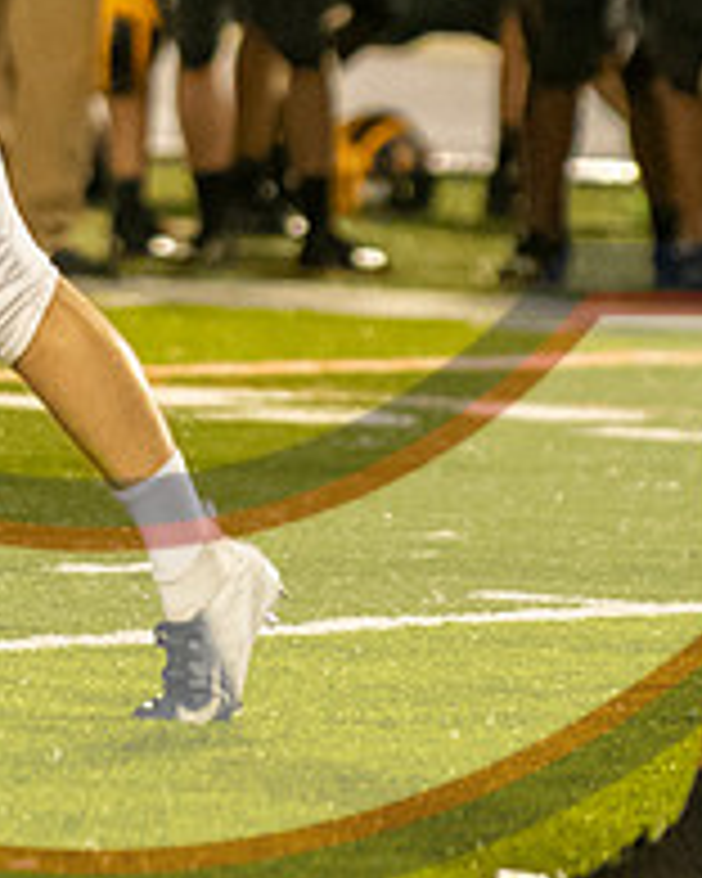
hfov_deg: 1.5
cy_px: -157
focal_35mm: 1047
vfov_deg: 1.8
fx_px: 27191
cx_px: -235
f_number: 2.8
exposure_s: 1/1250
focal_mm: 200
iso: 8000
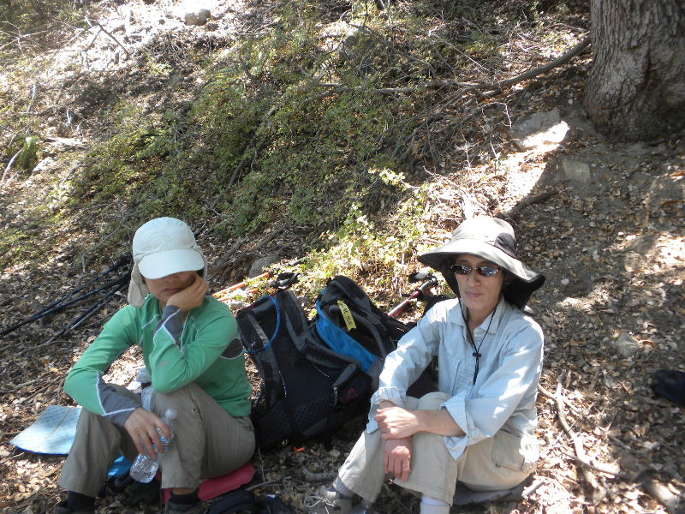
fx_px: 732
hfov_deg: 50.1
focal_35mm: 37
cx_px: 342
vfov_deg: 38.7
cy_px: 257
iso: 88
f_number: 3.5
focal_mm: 6.6
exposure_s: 1/49.6
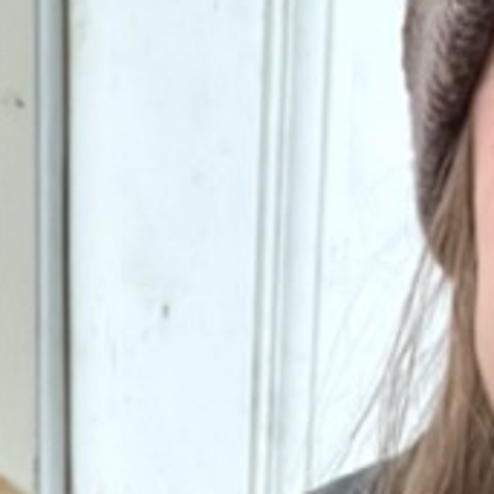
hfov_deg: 14.0
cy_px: 1069
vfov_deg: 12.2
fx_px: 1970
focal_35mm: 122
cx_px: -39
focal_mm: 2.71
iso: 125
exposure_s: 1/60
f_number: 2.2
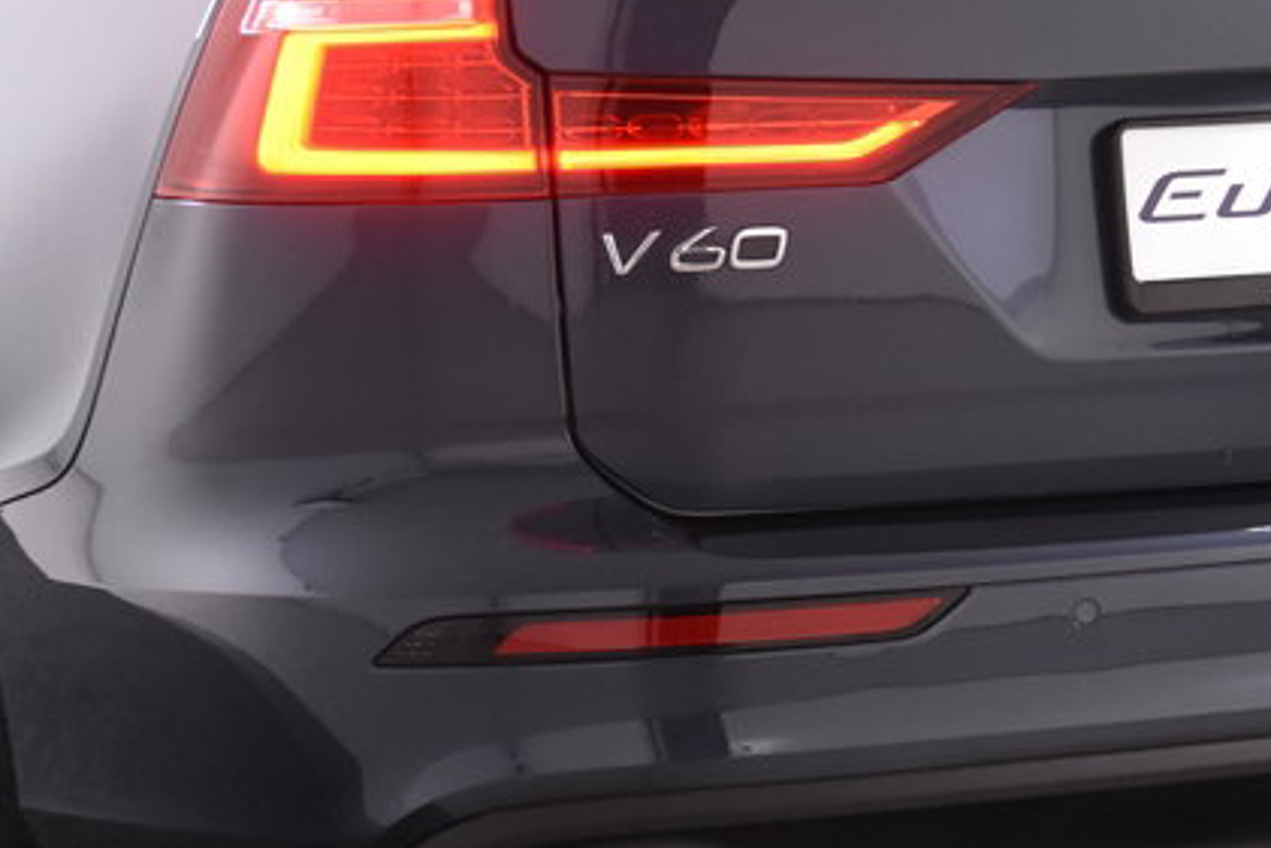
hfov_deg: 16.4
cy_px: 252
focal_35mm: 124
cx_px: 918
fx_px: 4379
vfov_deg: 11.0
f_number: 4
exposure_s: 1/50
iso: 1600
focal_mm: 34
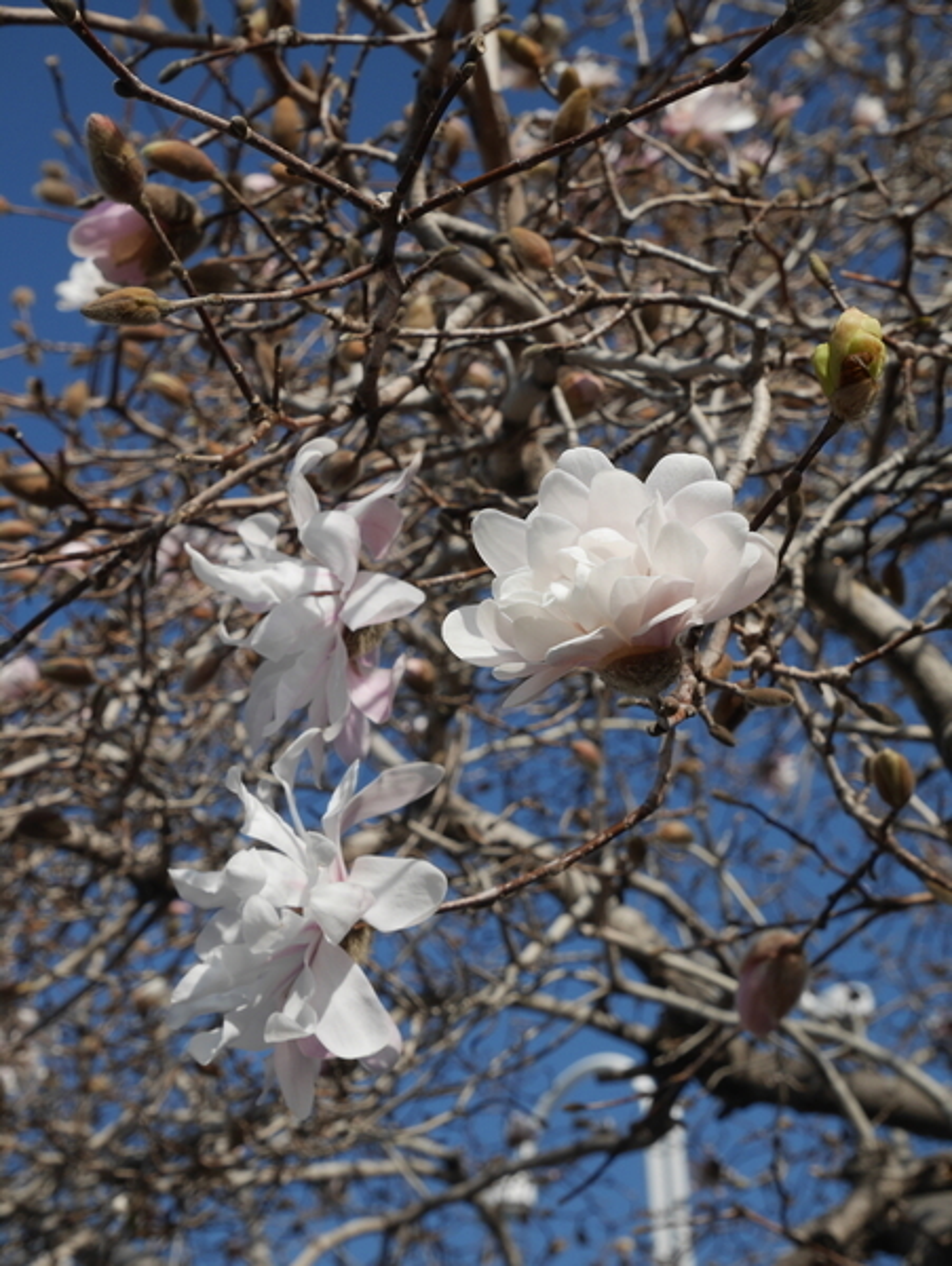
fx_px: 2343
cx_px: 476
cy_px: 633
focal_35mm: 64
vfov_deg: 30.2
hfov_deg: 23.0
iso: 200
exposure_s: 1/400
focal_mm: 32
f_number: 10
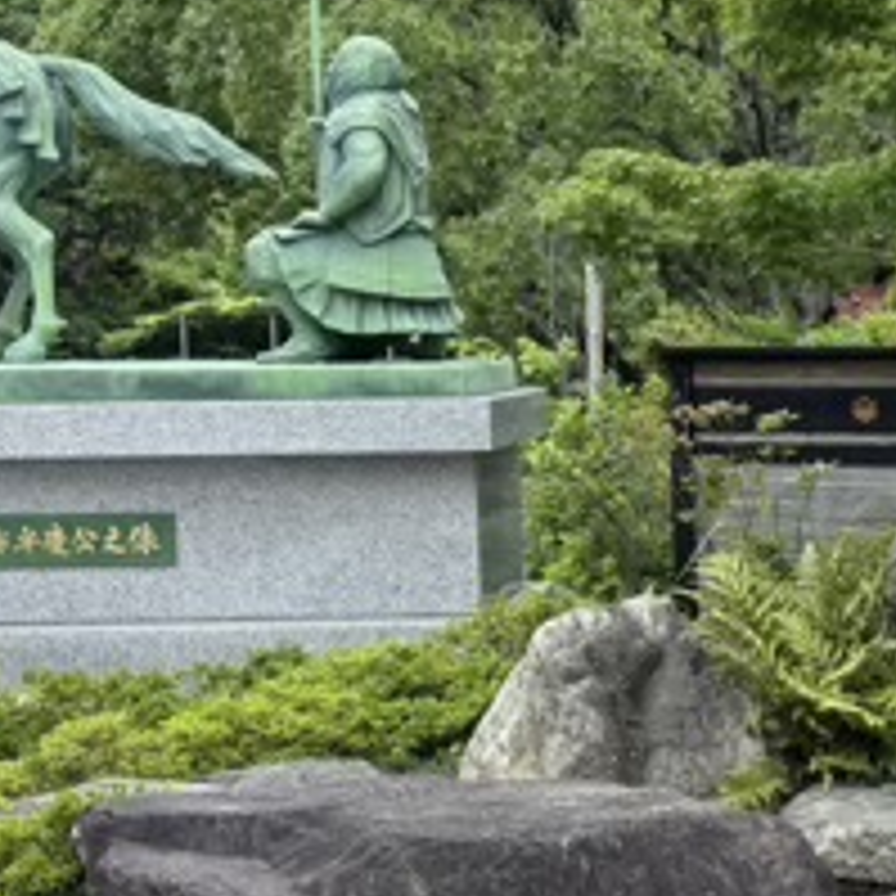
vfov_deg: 21.4
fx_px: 2372
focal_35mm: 81
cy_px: 534
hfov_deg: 20.2
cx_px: 1040
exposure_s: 1/425
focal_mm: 5.96
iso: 50
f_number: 1.6
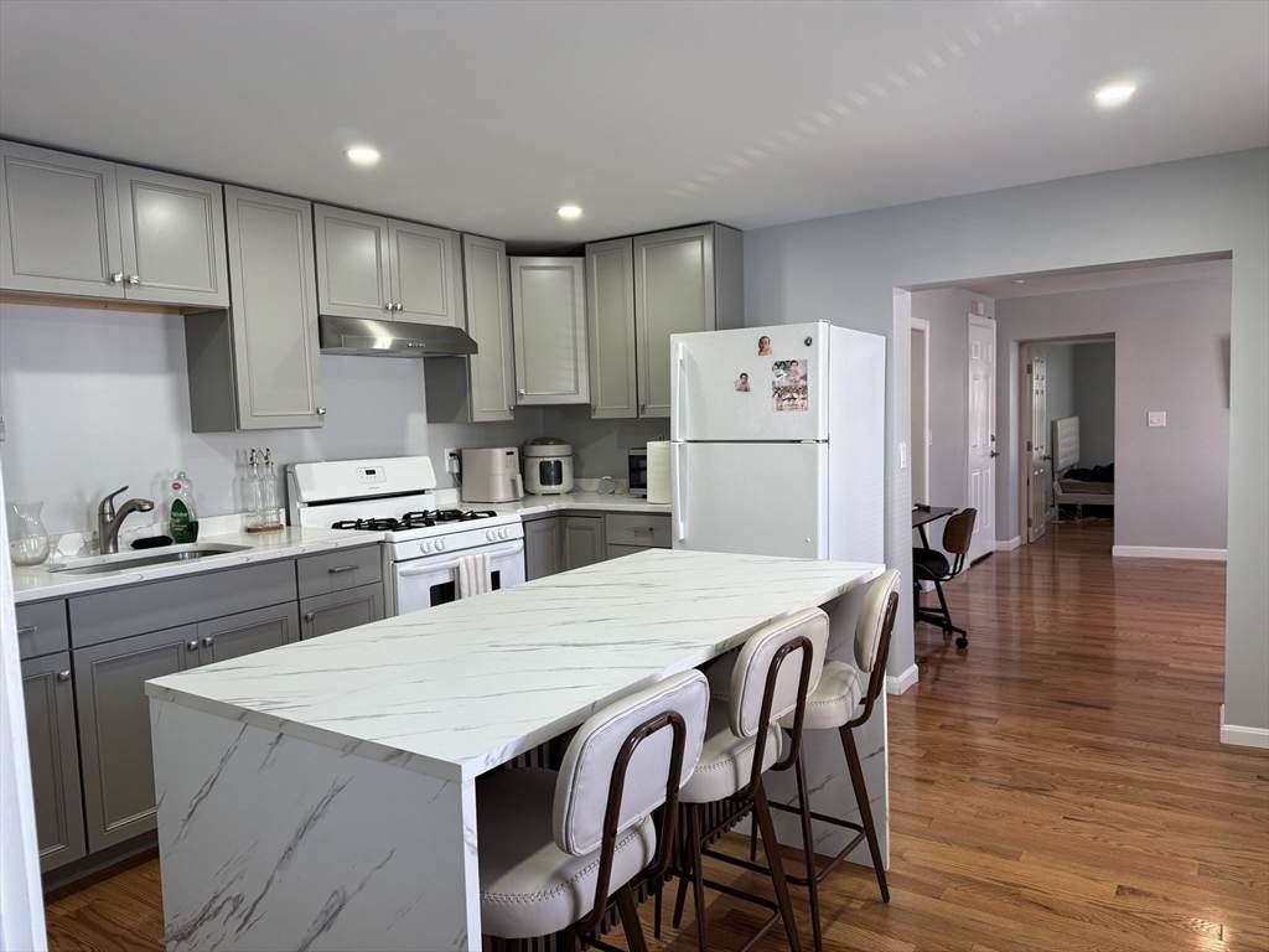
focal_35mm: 24
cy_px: 476
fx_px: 880
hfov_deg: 71.6
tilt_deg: -4.8
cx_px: 634
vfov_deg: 56.8
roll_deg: +1.7
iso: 125
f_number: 1.78
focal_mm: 6.76
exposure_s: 1/120
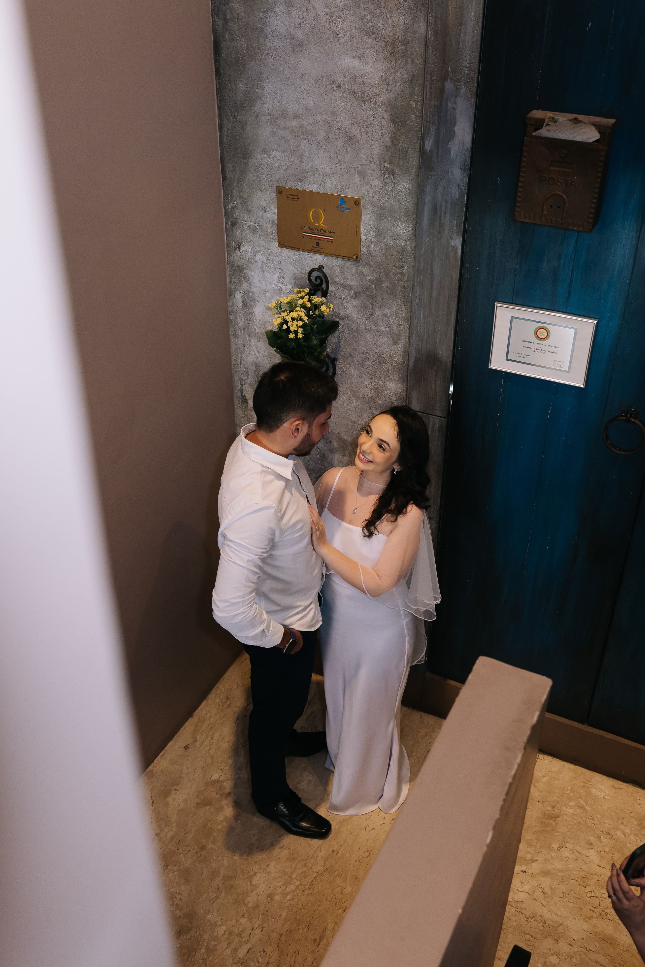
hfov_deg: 40.0
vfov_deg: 57.2
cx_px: 322
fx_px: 887
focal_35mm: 33
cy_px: 484
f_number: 3.5
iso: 2000
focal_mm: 32
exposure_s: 1/200
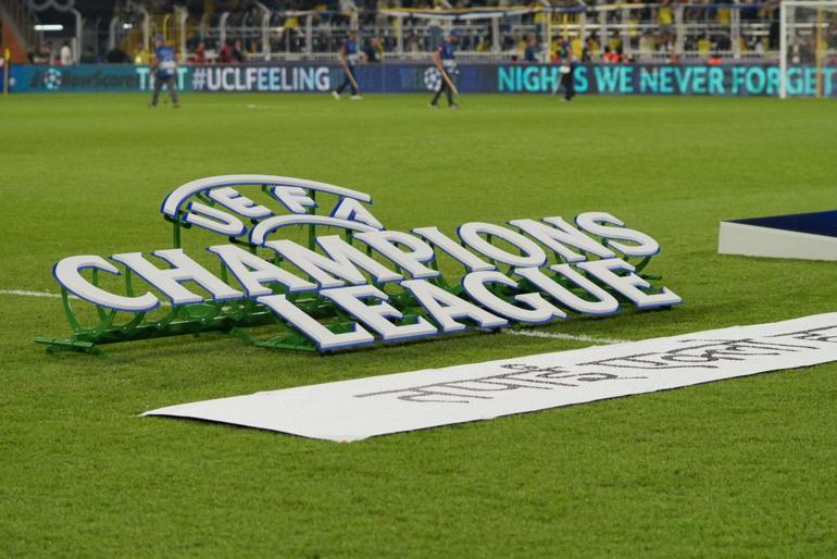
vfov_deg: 11.9
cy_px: 280
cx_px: 418
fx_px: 2686
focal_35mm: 116
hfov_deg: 17.7
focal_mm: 77
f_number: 3.2
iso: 1600
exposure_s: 1/2000
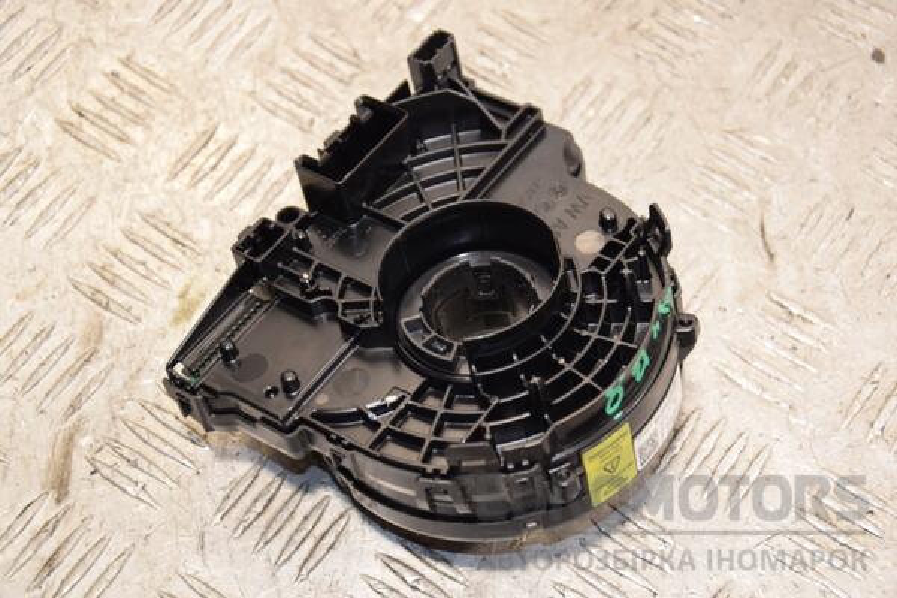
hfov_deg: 26.0
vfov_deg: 17.5
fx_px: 1943
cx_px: 448
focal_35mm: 78
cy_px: 299
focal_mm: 52
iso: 800
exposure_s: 1/125
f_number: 5
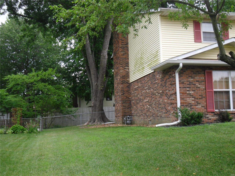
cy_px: 88
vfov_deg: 31.5
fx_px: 312
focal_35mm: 46
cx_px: 118
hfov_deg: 41.2
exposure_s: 1/125
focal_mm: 8.2
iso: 200
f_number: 4.3
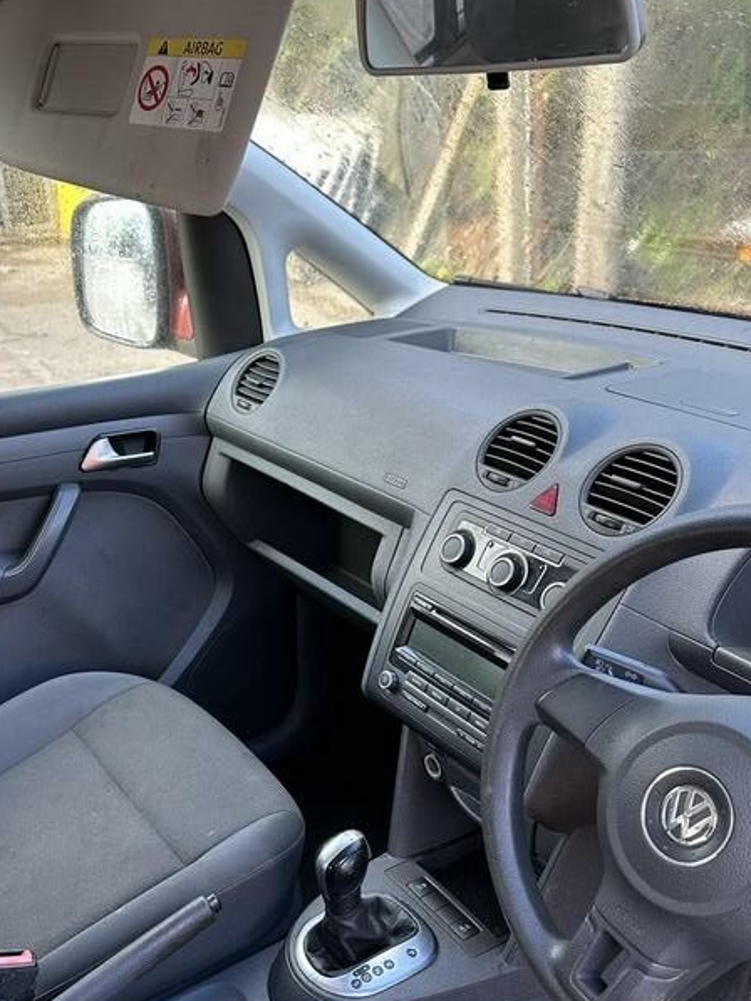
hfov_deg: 39.4
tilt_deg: -27.5
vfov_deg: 50.9
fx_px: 1041
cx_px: 277
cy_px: 620
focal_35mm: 36
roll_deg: +5.1
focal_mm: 6.86
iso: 80
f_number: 1.78
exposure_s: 1/121
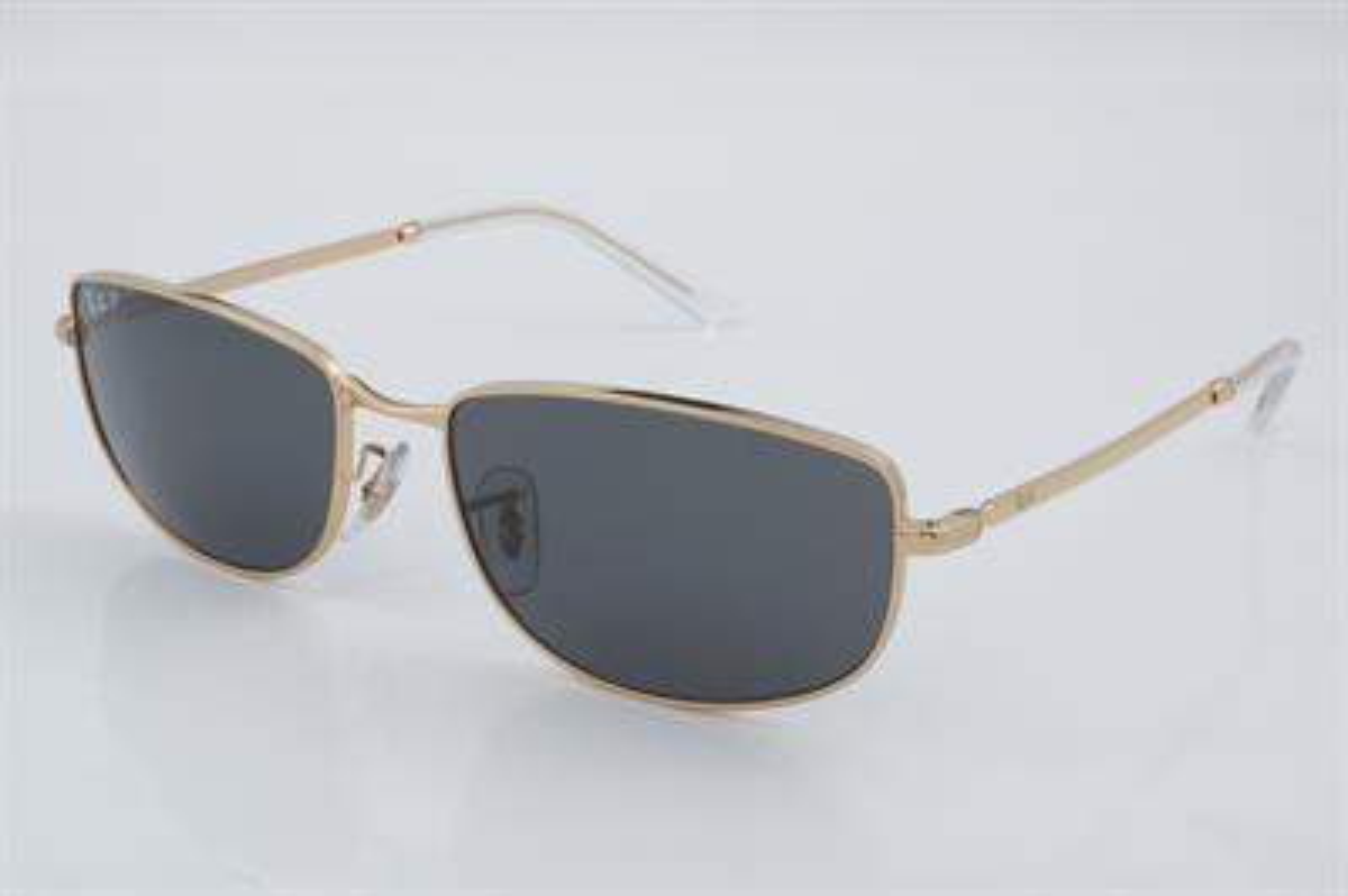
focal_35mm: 75
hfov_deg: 27.0
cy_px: 448
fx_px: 2806
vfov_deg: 18.2
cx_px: 674
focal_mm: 50
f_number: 32
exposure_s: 1/4
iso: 100
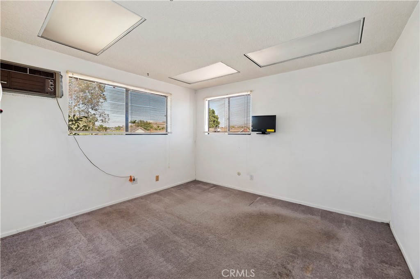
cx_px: 210
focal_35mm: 14
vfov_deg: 81.1
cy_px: 140
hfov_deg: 104.3
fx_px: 163
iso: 500
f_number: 10
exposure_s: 1/15
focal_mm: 14
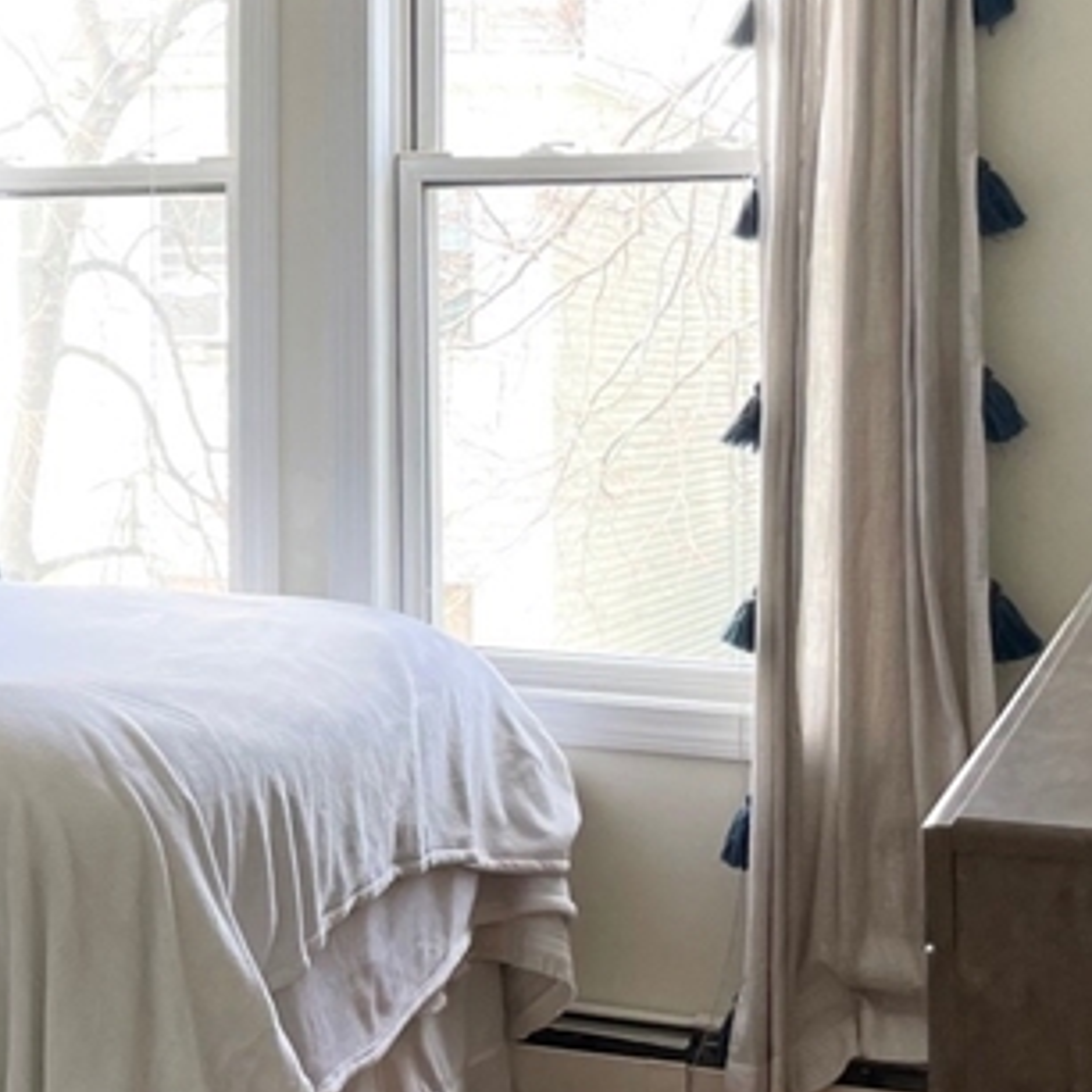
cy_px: 239
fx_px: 2748
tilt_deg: +2.1
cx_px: -228
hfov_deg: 20.9
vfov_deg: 22.2
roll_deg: +0.1
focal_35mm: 77
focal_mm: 4.2
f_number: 1.6
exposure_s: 1/121
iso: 80
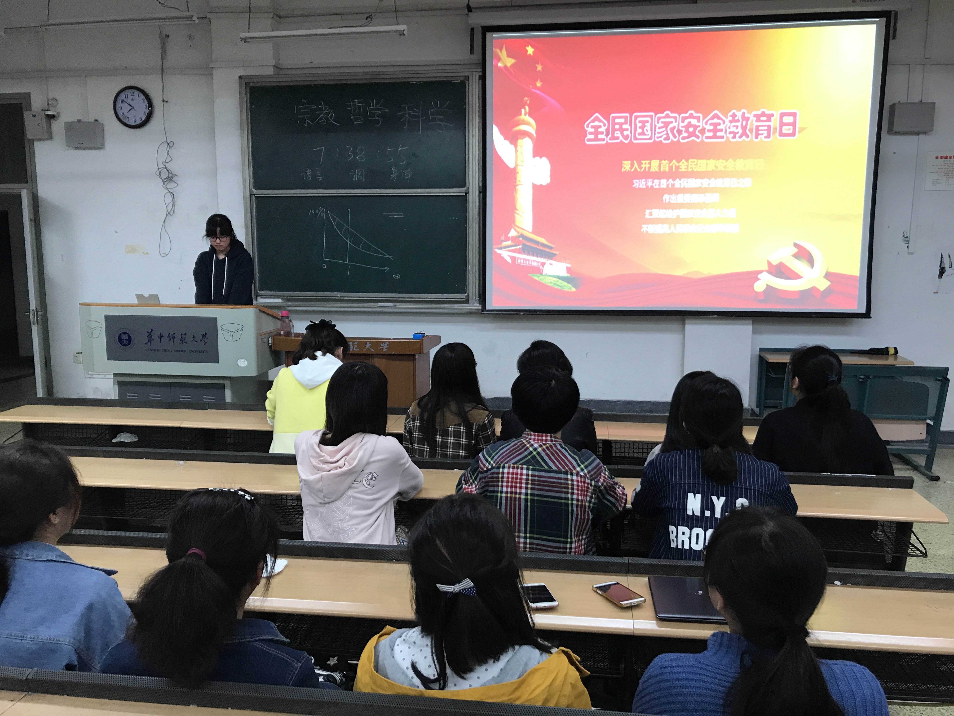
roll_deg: -0.2
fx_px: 772
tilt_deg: -7.2
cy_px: 358
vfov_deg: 49.7
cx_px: 477
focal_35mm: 28
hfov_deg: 63.4
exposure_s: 1/25
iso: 40
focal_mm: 3.99
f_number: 1.8
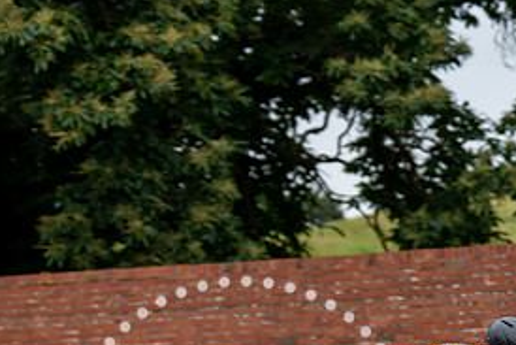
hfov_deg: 10.3
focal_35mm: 198
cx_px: 450
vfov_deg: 6.9
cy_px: 354
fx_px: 2839
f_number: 3.2
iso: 1000
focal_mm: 79
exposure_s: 1/640
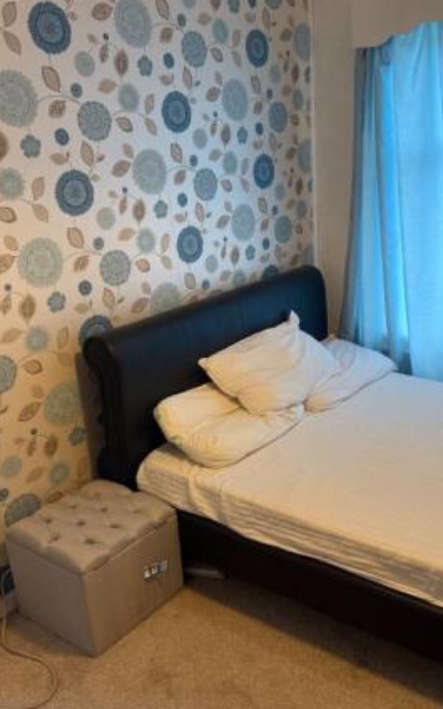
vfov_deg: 55.3
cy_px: 359
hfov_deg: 35.6
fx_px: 676
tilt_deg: -18.7
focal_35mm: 35
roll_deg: +1.3
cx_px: 322
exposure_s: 1/50
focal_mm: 6.76
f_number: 1.78
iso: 125
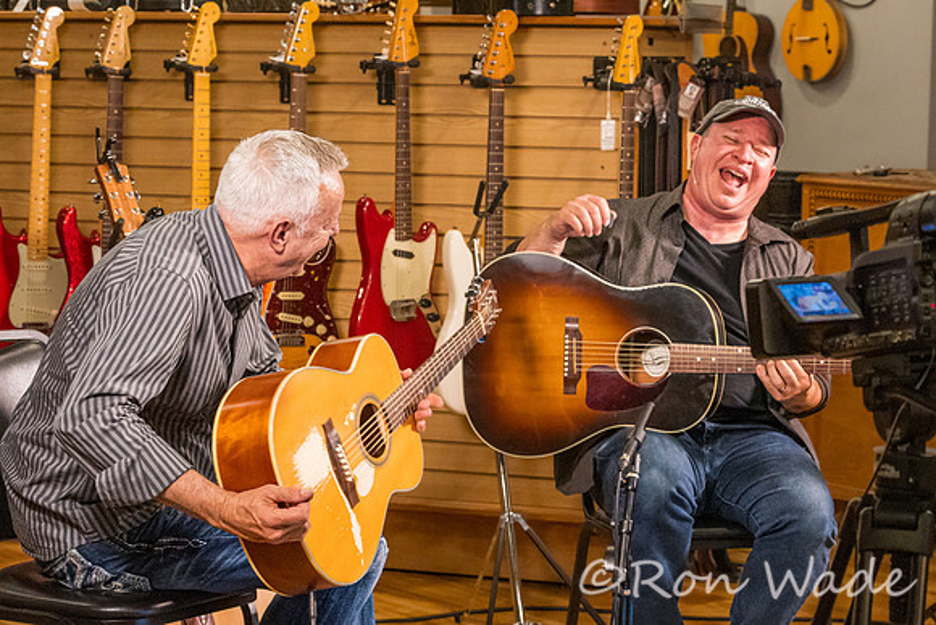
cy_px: 390
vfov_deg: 13.9
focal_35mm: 98
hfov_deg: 20.7
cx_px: 500
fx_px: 2556
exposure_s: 1/200
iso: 20000
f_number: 7.1
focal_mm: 76
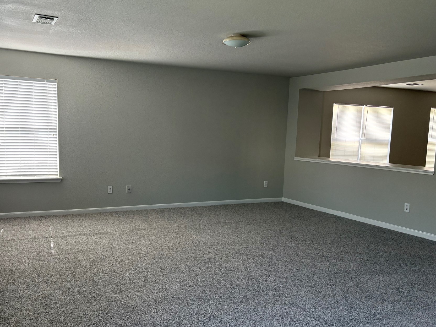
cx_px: 176
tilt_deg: -5.7
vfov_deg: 44.1
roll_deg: -0.3
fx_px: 403
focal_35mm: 32
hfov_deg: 56.4
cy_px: 185
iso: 125
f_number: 1.6
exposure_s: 1/103
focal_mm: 5.96
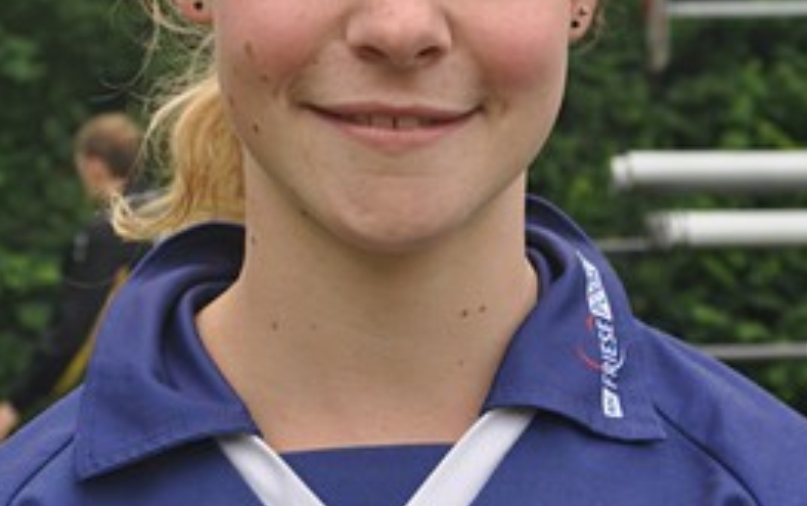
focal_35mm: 130
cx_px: 405
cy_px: 64
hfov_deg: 16.0
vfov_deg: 10.1
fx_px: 2862
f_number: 10
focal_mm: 56
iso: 200
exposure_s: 1/100
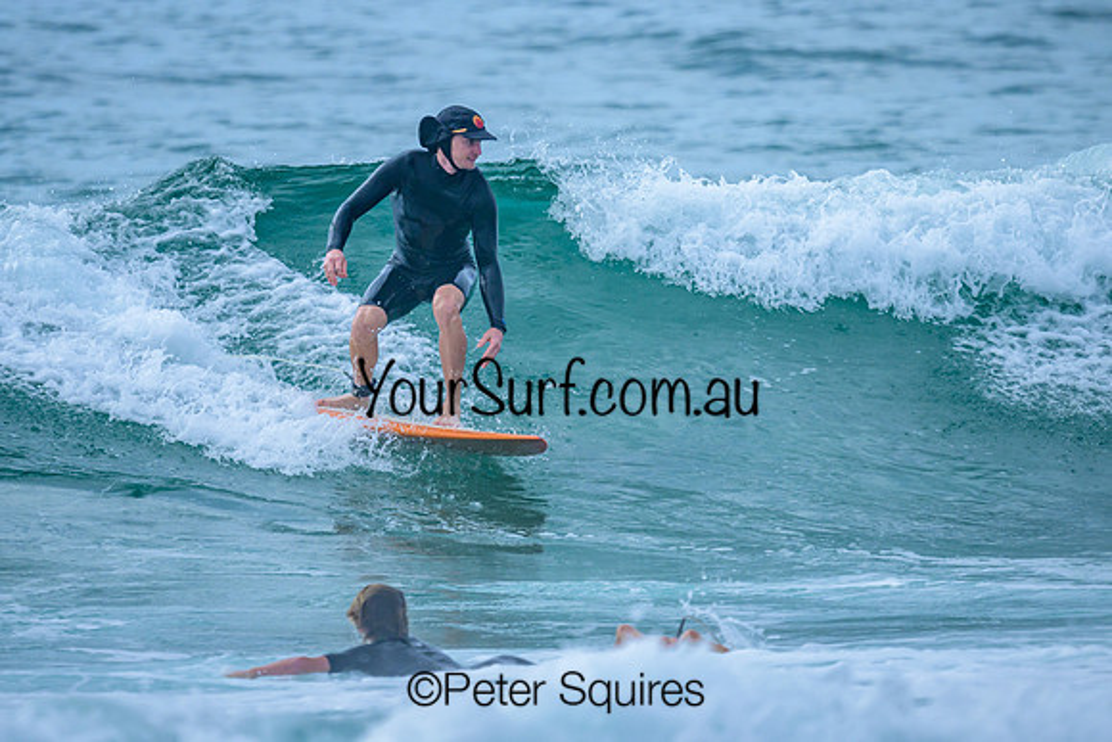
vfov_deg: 1.3
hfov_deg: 1.9
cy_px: 244
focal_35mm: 1073
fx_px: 33151
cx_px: 465
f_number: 6.3
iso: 400
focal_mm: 800
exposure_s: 1/3200
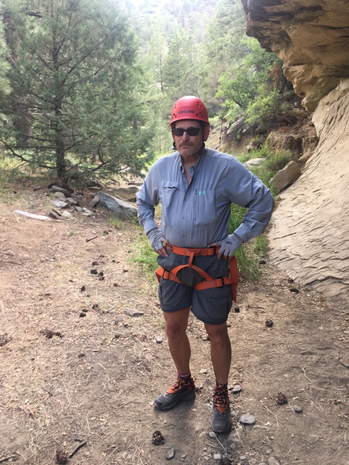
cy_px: 232
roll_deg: +0.8
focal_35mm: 29
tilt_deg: -12.4
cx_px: 174
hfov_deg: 48.2
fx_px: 390
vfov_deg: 61.7
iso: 32
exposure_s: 1/60
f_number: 2.2
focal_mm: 4.15
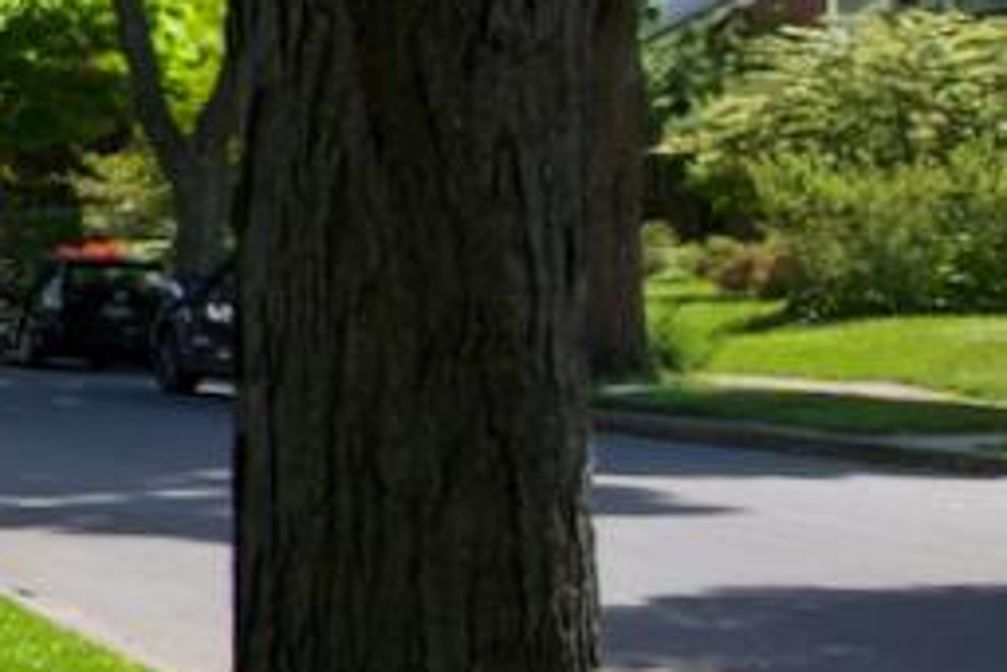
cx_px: -1365
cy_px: 145
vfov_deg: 19.3
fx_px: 1959
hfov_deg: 15.6
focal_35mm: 70
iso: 800
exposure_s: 1/800
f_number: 14
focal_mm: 14
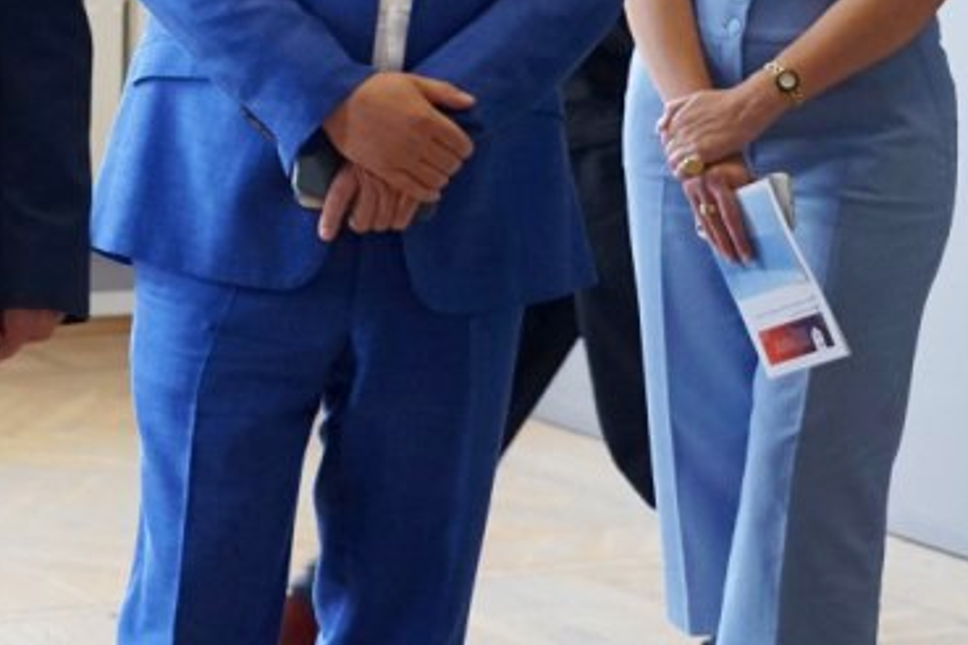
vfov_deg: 11.1
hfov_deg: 15.8
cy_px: -12
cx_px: -349
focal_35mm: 122
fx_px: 3280
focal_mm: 44
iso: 1250
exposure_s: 1/100
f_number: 4
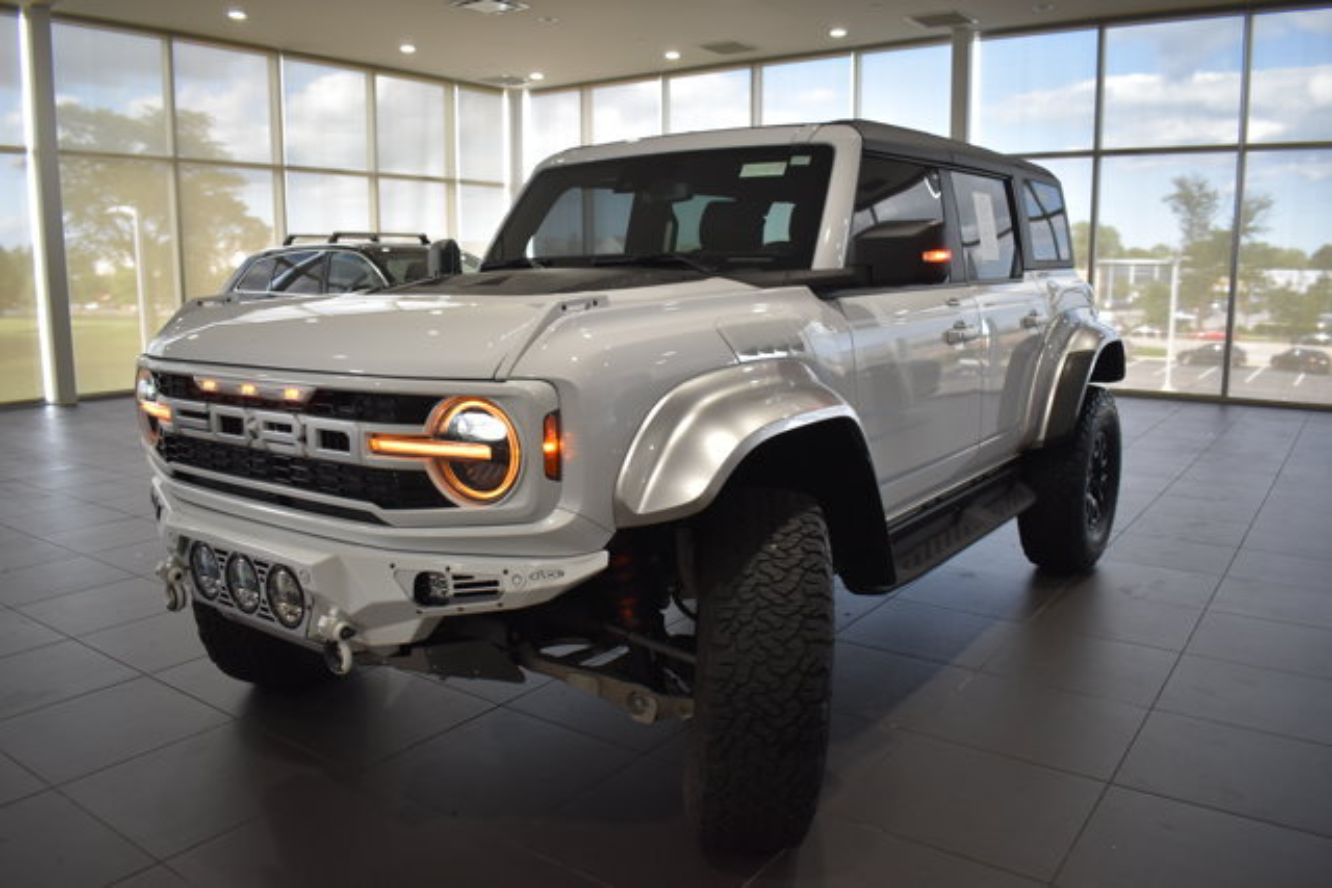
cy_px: 444
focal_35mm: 27
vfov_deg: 48.0
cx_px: 666
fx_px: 999
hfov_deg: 67.4
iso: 800
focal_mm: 18
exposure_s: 1/160
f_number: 3.5
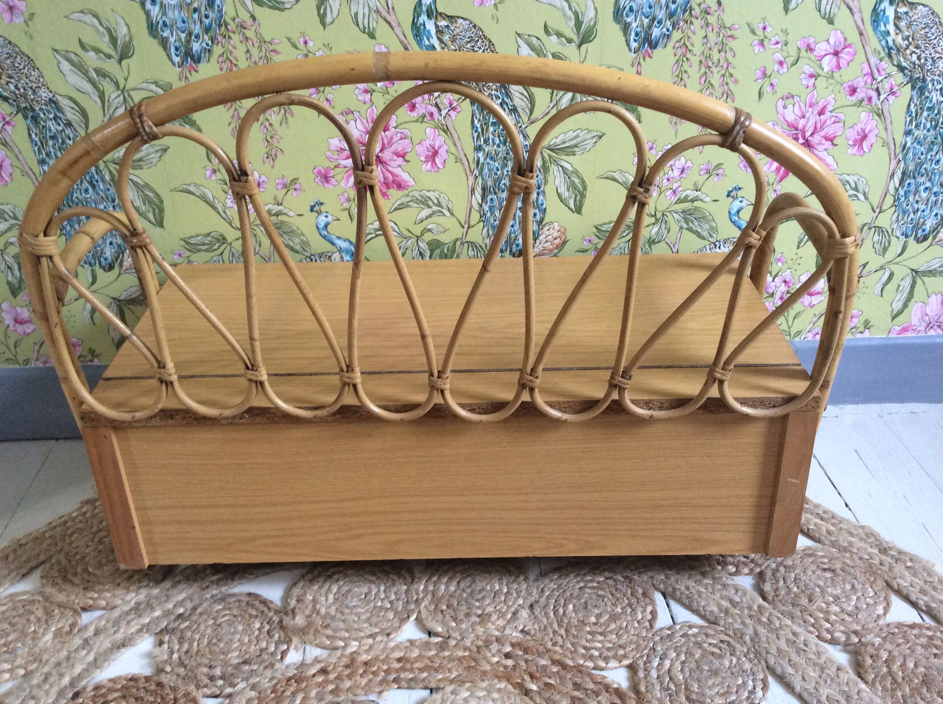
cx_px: 472
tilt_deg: -30.2
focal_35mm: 32
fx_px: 870
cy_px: 352
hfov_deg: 56.9
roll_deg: +3.1
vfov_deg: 44.1
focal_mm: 3.3
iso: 125
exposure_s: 1/25
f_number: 2.4
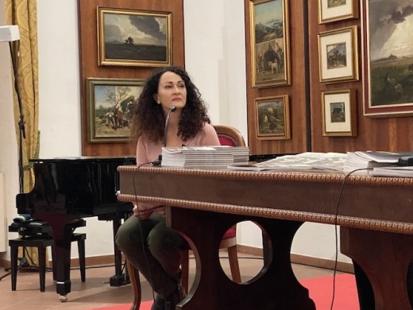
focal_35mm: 80
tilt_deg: -1.2
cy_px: 154
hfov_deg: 24.1
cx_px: 313
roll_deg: +1.0
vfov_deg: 18.4
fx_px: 954
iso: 500
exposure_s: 1/33
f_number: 2
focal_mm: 6
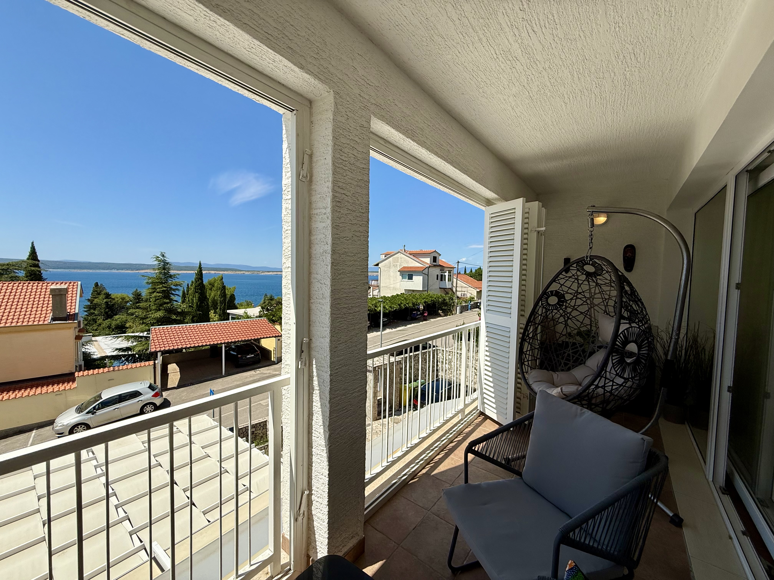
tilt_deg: -2.4
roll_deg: -1.1
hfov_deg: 102.1
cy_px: 290
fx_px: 313
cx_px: 387
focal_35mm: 14
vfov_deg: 85.7
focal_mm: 2.22
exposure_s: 1/2506
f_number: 2.2
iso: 50
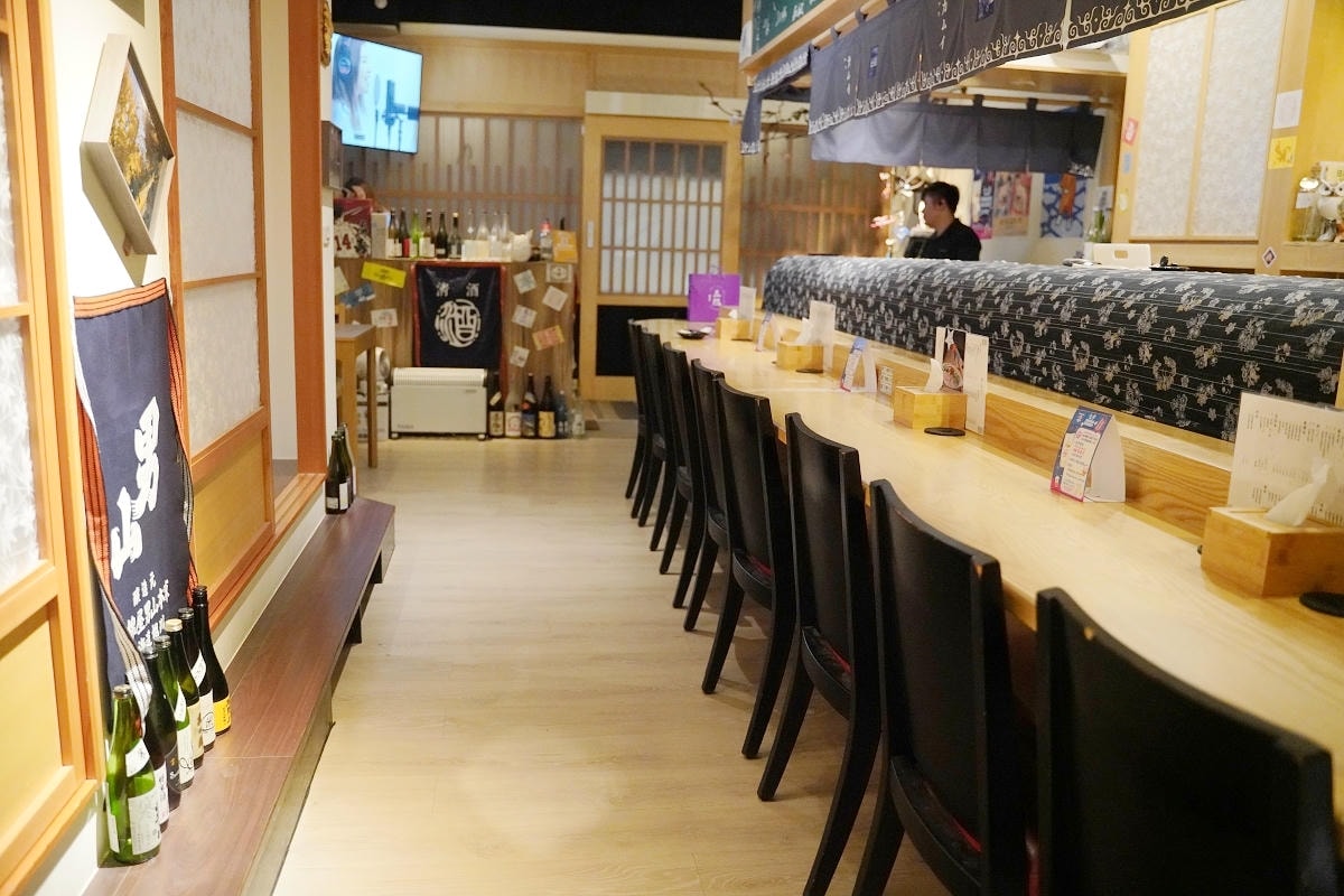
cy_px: 448
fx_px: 1045
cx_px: 672
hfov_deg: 65.5
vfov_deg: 46.4
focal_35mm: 28
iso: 8000
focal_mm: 28
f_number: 2.8
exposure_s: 1/160
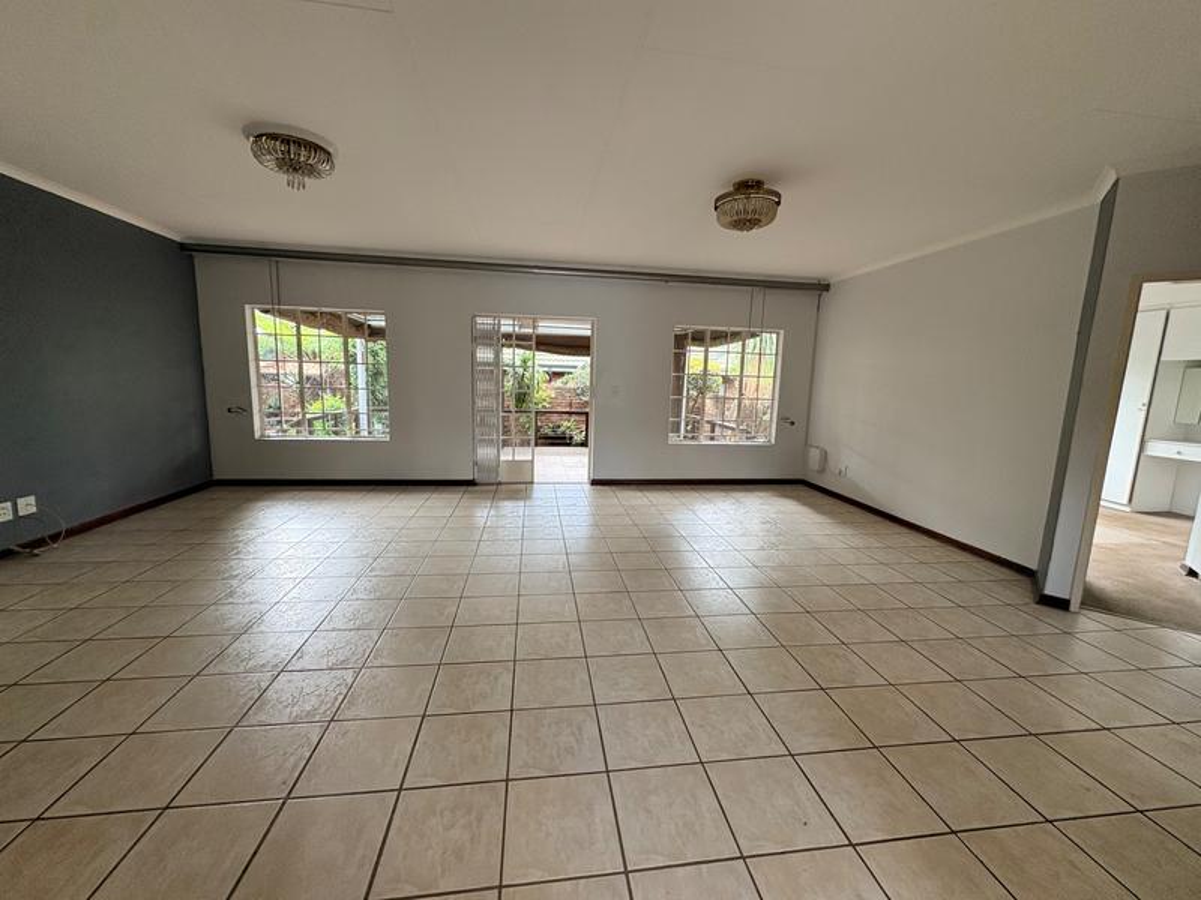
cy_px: 450
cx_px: 600
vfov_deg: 85.7
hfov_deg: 102.1
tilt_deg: -8.8
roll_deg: -1.6
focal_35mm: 14
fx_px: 486
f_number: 2.2
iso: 100
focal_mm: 2.22
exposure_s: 1/99
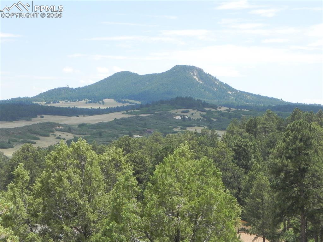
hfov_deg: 16.8
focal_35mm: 117
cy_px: 121
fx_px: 1091
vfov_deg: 12.7
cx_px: 162
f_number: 6.3
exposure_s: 1/336
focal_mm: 20.8
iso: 160
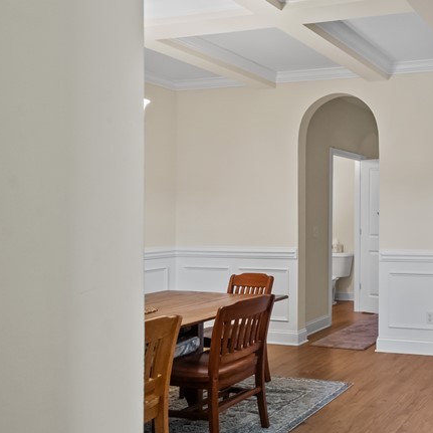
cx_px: 491
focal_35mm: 30
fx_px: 425
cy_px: 203
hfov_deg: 41.4
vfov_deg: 54.0
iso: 6400
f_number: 8
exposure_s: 1/30
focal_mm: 14
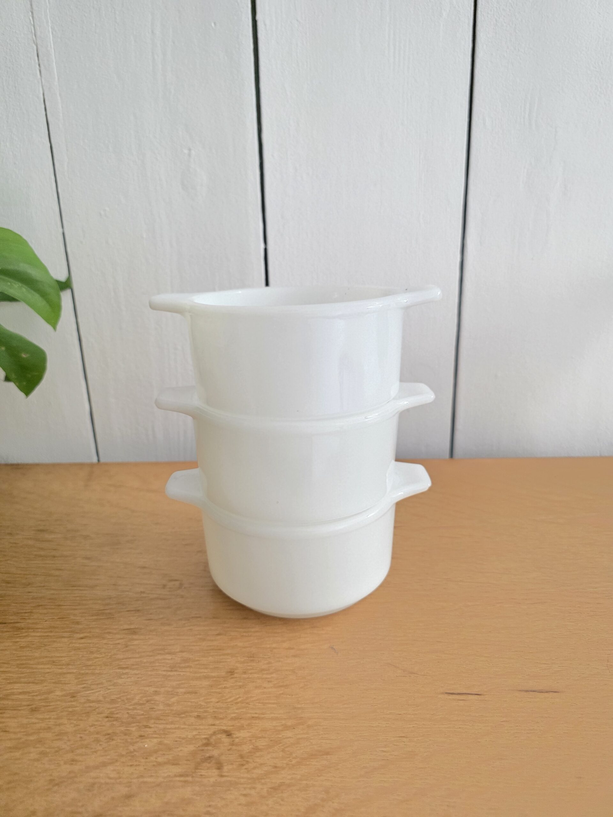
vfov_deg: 73.9
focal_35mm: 23
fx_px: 543
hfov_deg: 58.9
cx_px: 306
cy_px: 408
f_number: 1.7
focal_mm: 6.3
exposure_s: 1/120
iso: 1600
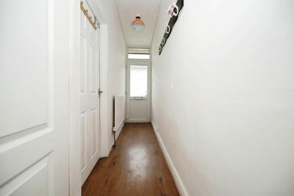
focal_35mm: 14
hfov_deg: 104.2
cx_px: 147
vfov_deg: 81.2
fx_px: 114
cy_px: 98
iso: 100
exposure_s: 1/100
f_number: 5
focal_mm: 14
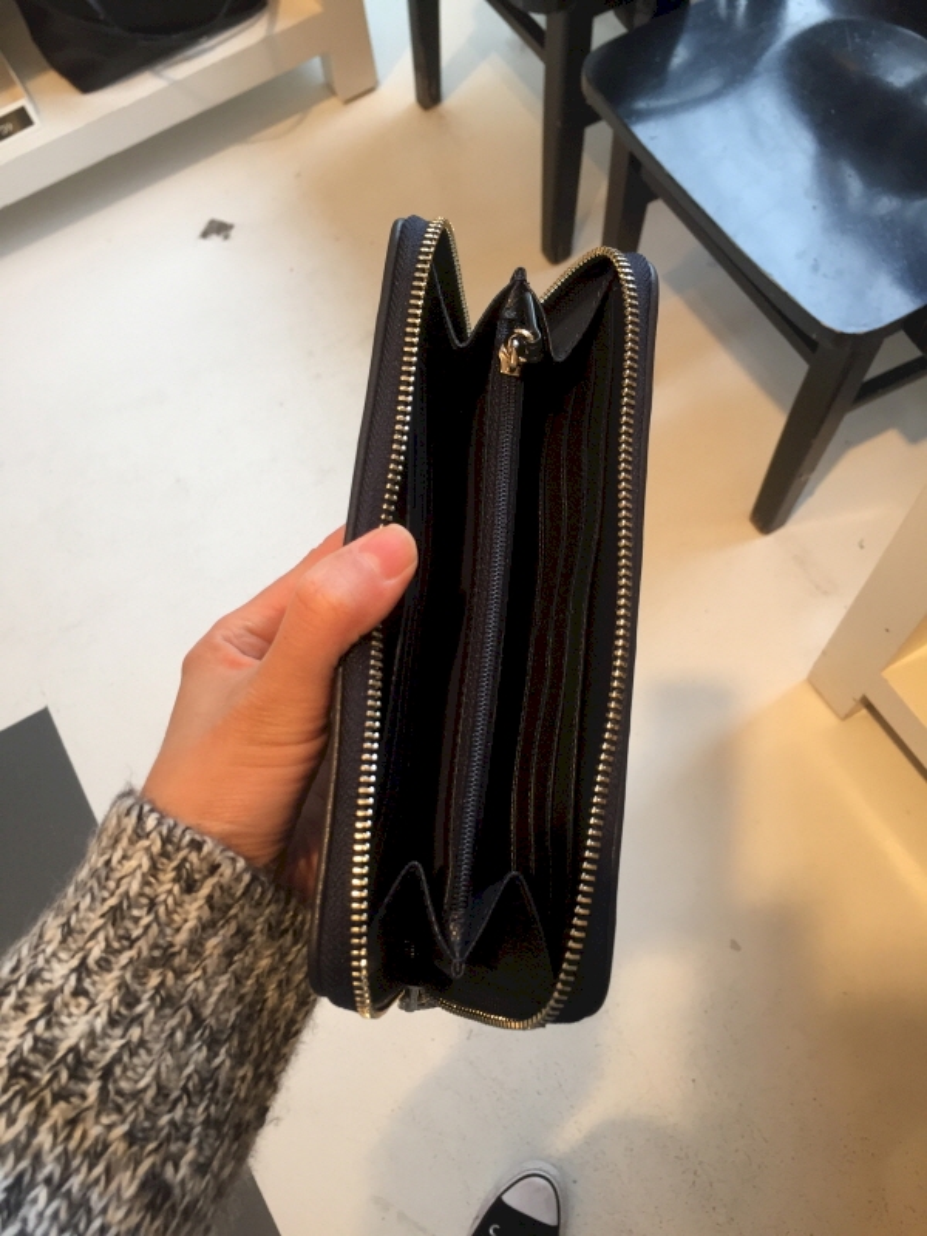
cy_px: 618
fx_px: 1035
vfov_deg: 61.7
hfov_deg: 48.2
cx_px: 464
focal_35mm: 29
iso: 32
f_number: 2.2
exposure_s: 1/40
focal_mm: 4.15
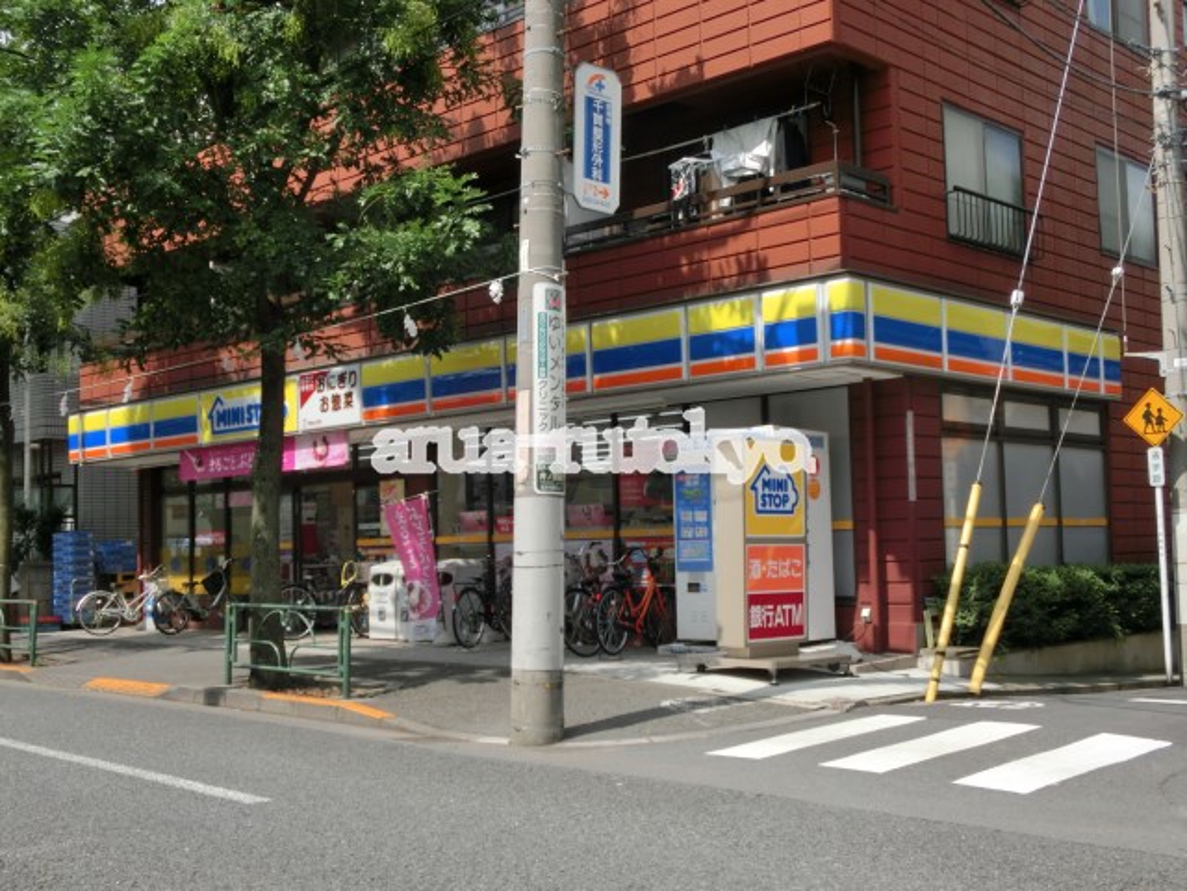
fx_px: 1372
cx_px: 594
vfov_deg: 36.0
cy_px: 446
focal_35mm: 40
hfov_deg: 46.8
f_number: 4
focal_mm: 7.15
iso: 80
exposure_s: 1/640
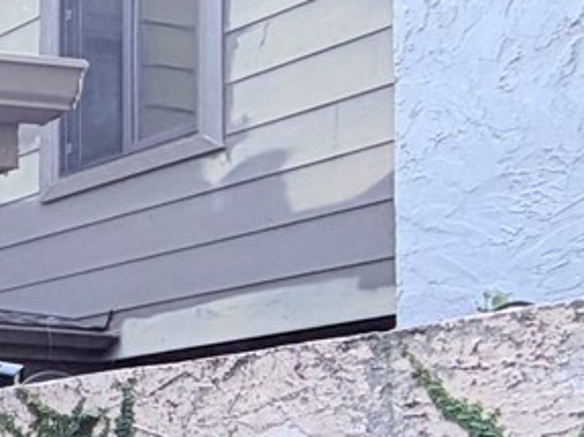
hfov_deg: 14.7
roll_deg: -0.6
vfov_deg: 17.9
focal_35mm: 78
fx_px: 1315
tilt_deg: +0.3
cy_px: 539
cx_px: -840
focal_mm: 2.22
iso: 64
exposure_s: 1/147
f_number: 2.2
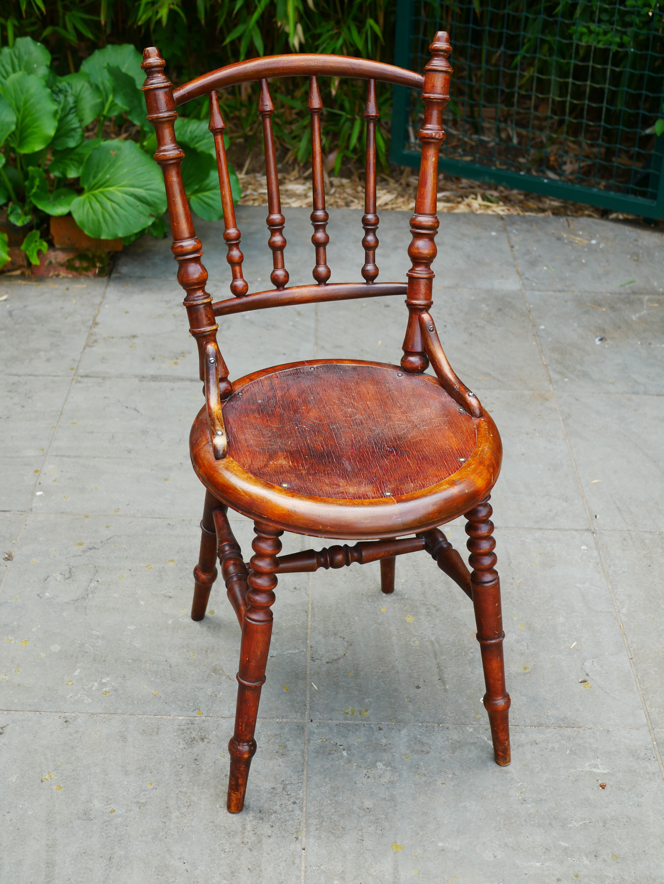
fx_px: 1278
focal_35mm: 50
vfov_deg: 38.2
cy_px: 442
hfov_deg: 29.1
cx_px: 332
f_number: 3.2
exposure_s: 1/400
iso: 200
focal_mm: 25
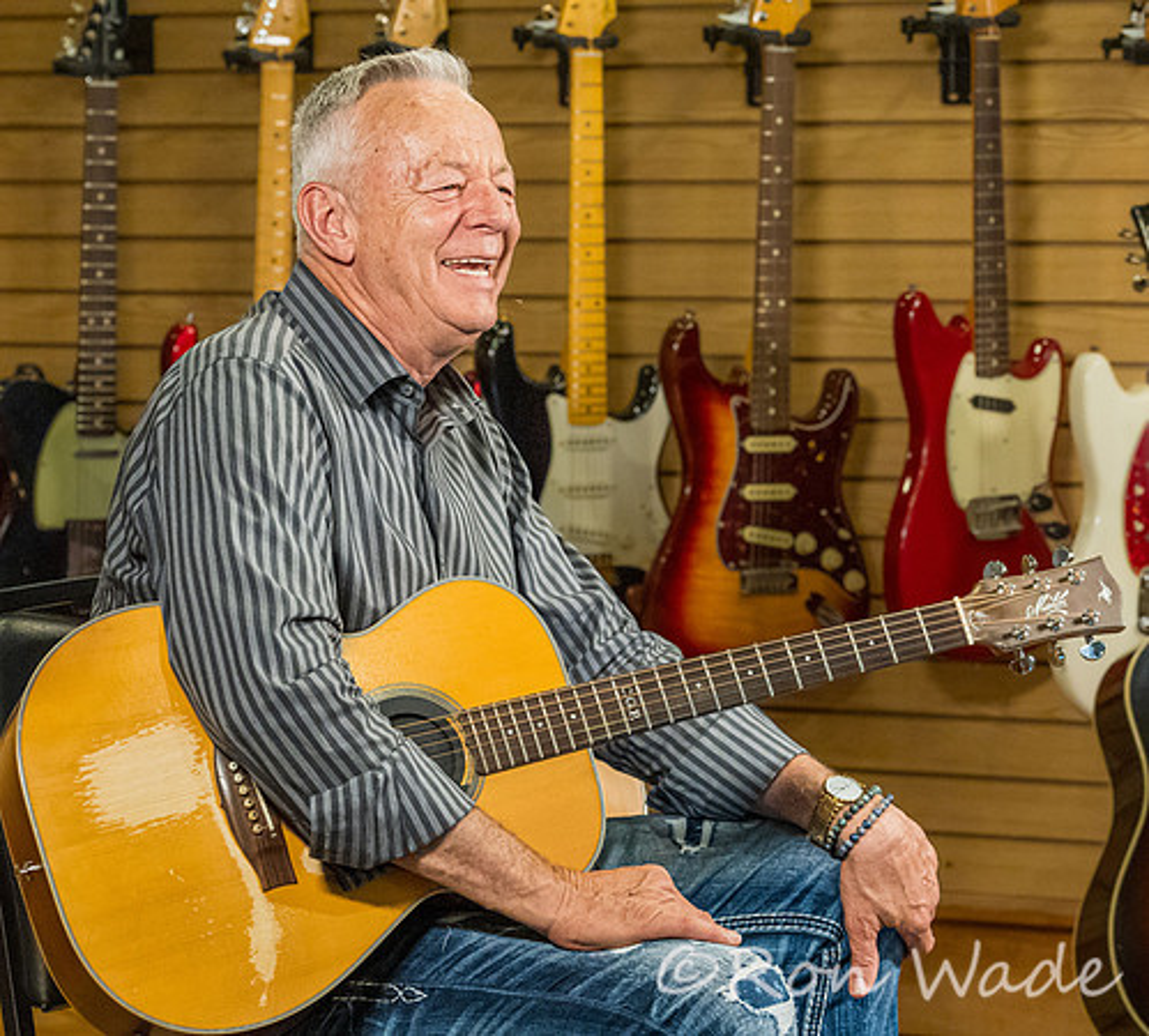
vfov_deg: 11.5
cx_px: 593
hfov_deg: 12.7
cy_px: 544
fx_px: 5166
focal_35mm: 144
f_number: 7.1
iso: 16000
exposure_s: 1/200
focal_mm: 114
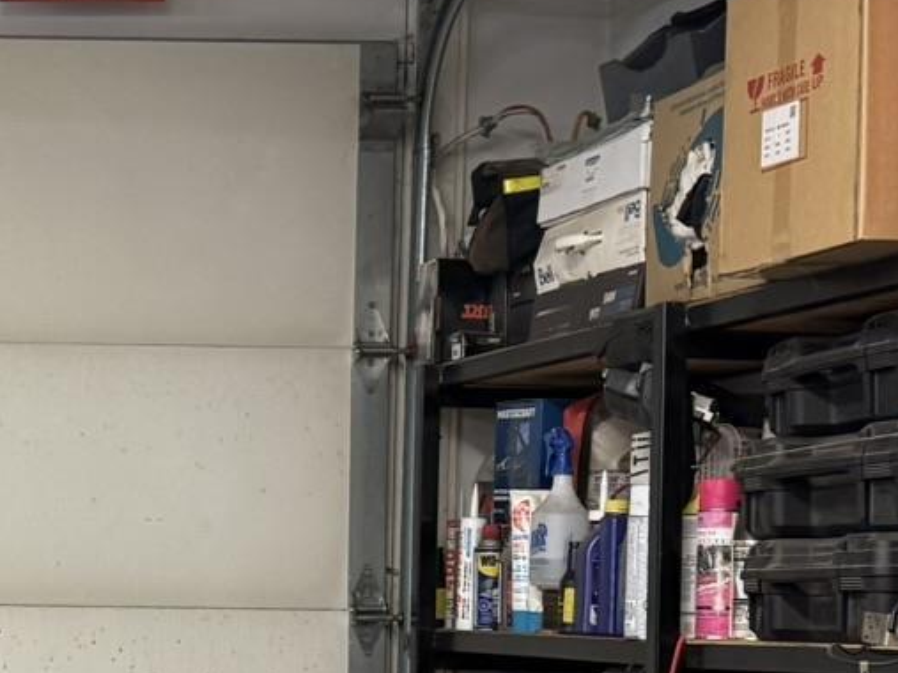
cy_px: 569
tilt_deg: +0.6
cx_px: -358
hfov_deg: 18.4
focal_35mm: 97
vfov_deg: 15.1
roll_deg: +0.4
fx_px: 2516
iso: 200
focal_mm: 6.76
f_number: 1.78
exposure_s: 1/60
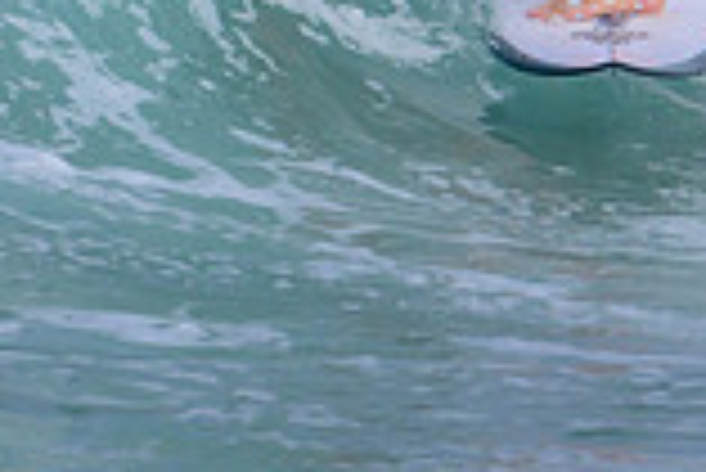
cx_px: 496
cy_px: -540
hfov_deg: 1.0
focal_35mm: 2058
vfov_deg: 0.7
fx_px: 40396
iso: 500
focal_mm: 410
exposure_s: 1/2000
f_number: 11
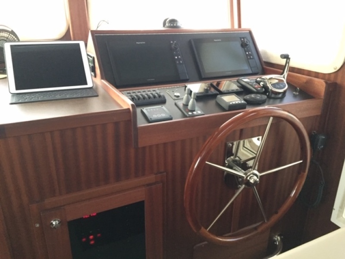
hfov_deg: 61.7
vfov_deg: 48.2
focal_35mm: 29
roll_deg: -2.1
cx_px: 172
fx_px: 289
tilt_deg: -20.8
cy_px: 130
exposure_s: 1/15
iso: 640
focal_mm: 4.15
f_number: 2.2
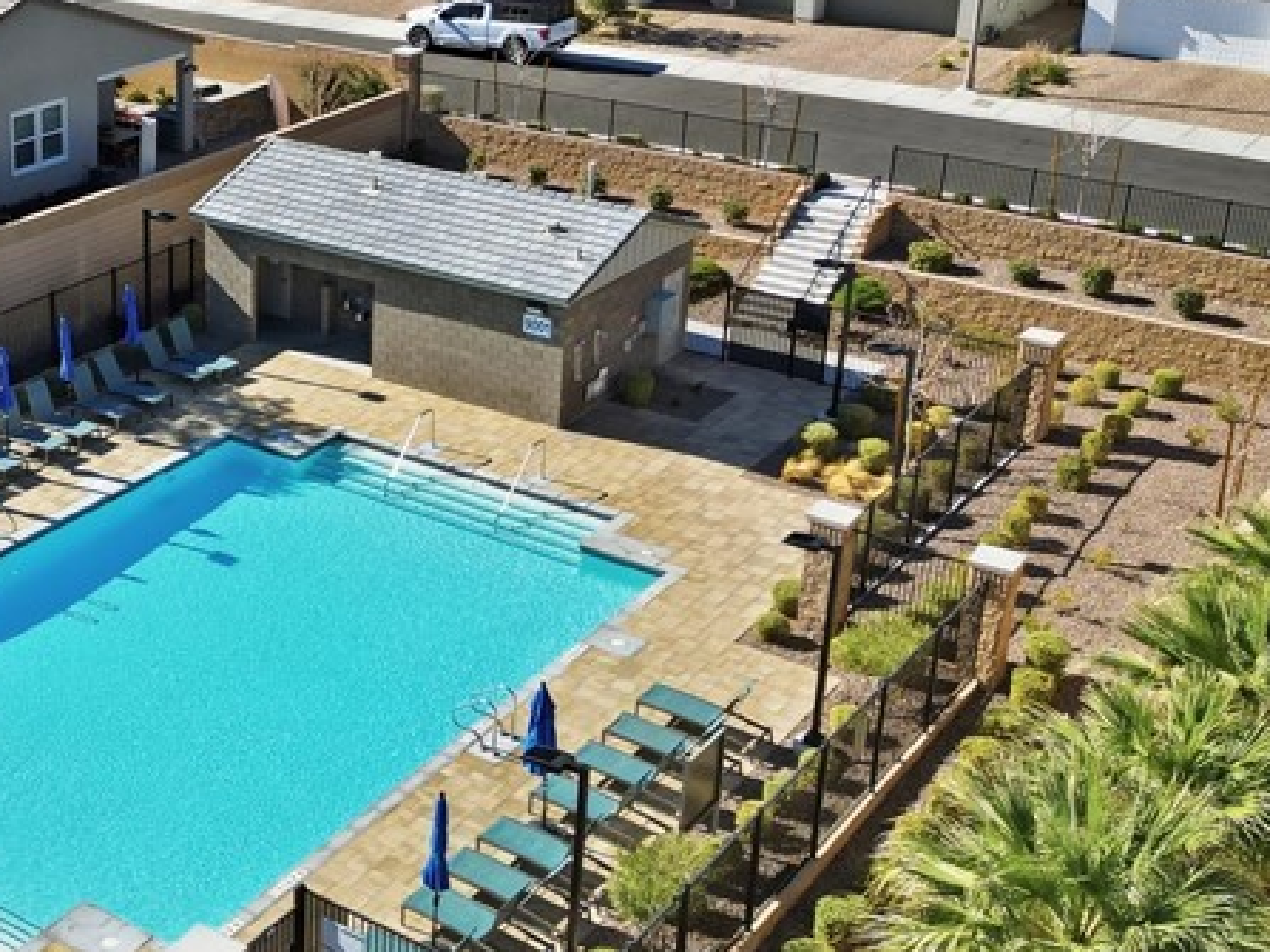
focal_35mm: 55
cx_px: 188
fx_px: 2017
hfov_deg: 33.5
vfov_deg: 26.4
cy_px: 347
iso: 150
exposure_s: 1/4000
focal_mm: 6.7
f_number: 1.7
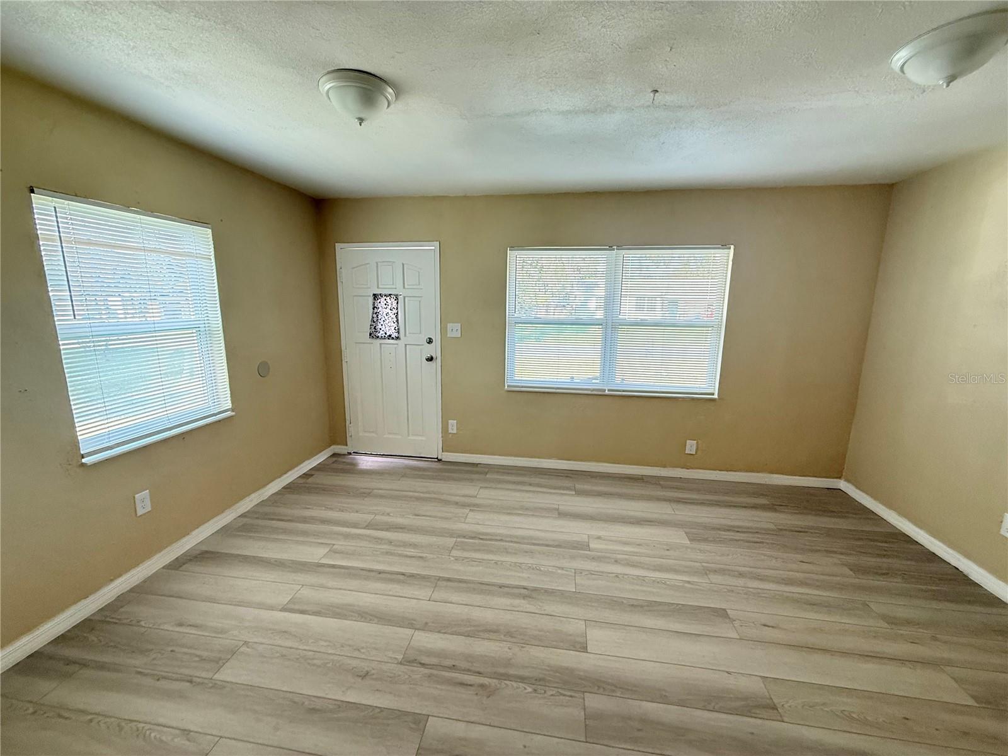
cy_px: 378
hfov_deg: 102.1
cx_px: 504
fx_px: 408
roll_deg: -0.7
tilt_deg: -11.0
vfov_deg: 85.7
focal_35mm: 14
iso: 400
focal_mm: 2.22
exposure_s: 1/61
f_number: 2.2
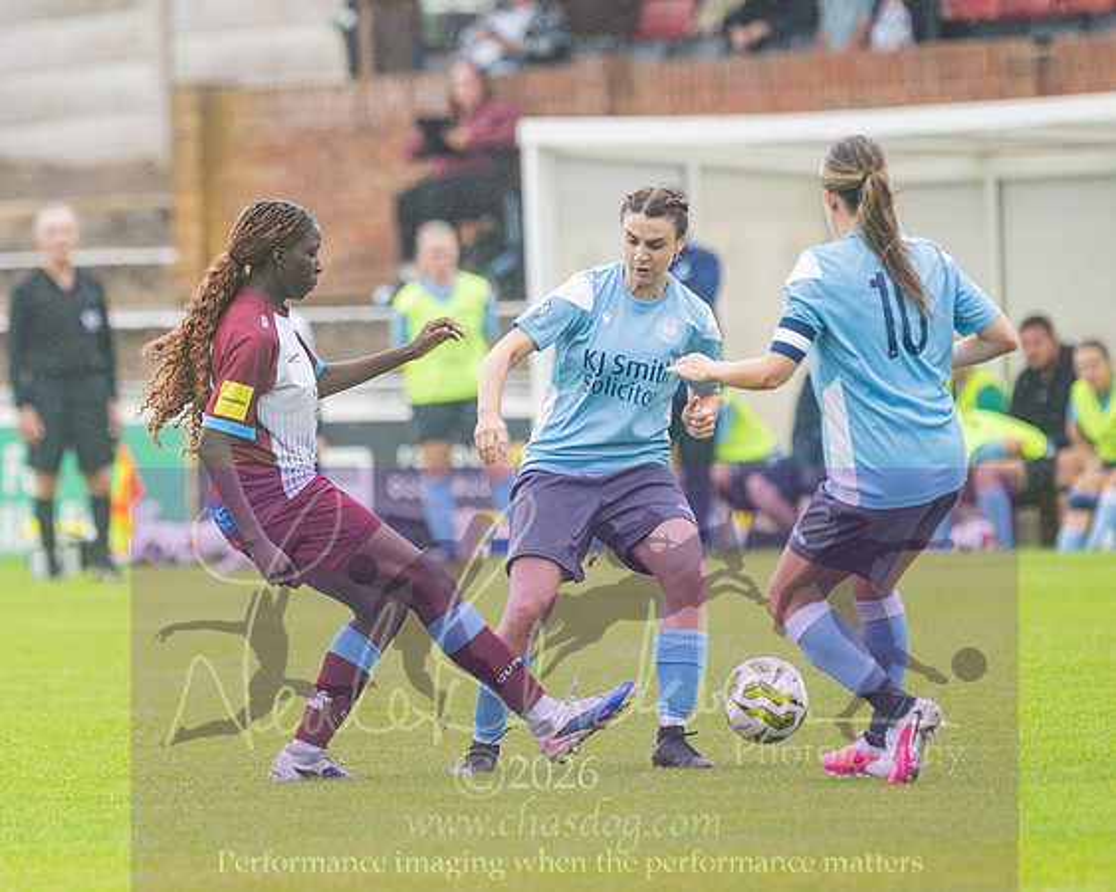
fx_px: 17052
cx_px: 248
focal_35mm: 516
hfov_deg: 3.7
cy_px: 458
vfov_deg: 3.0
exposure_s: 1/1600
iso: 560
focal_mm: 270
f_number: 2.8
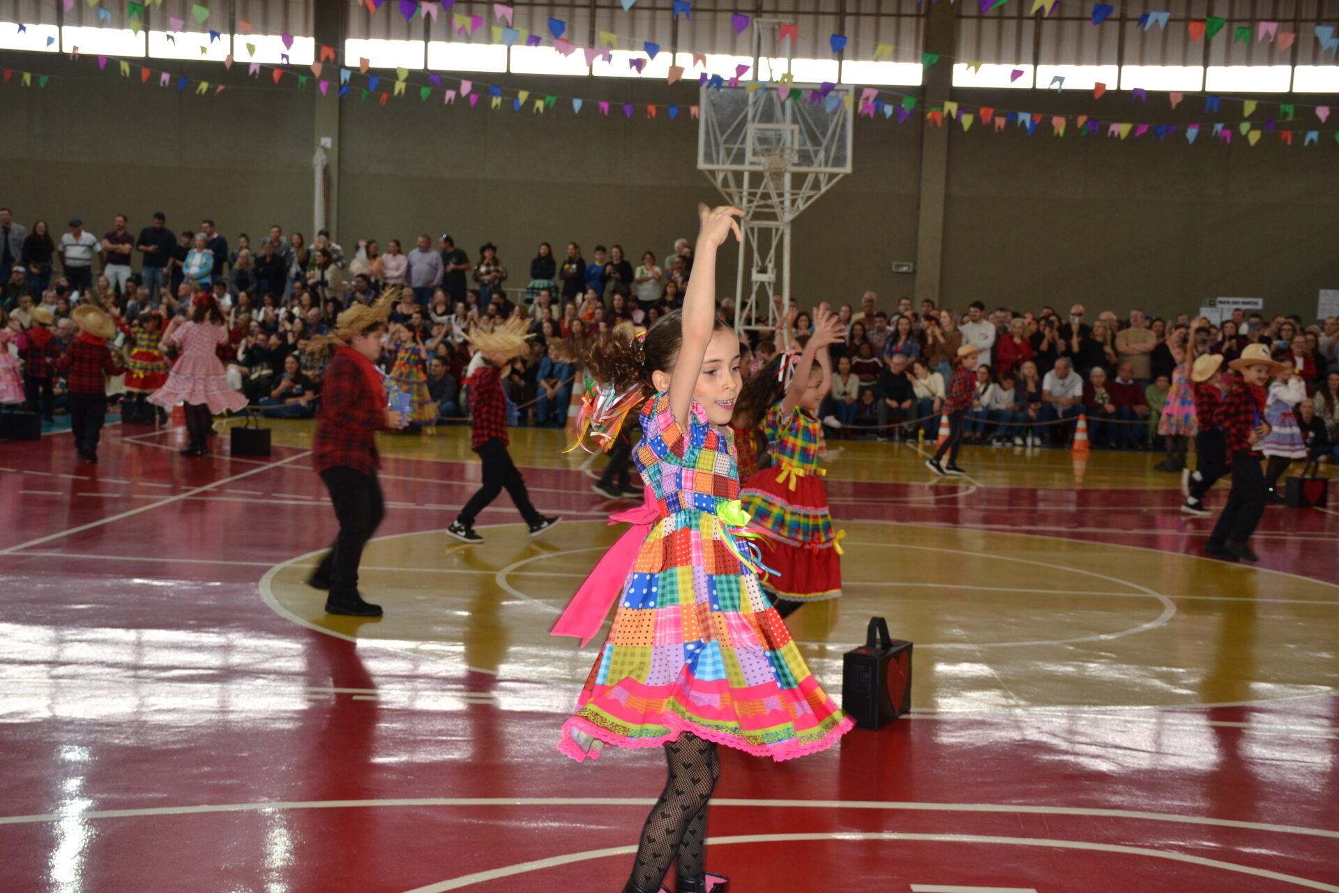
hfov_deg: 43.6
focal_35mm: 45
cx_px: 670
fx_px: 1674
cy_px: 446
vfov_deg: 29.9
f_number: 4
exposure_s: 1/80
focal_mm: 30
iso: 400
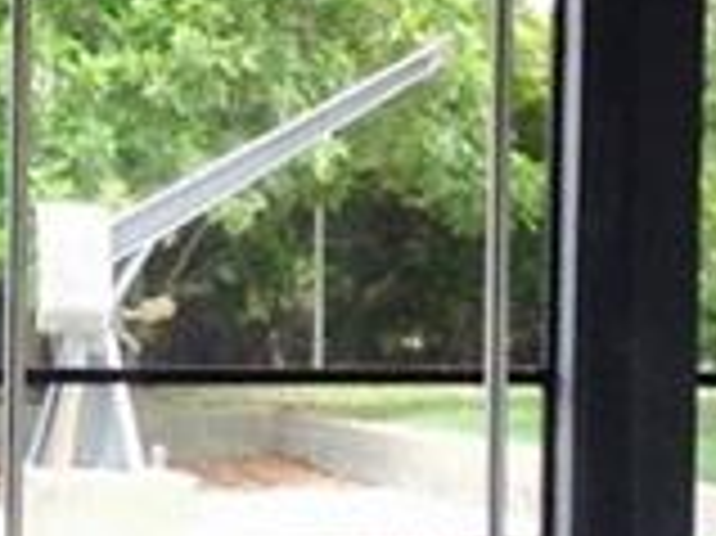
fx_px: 4382
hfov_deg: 9.3
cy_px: 293
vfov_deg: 7.0
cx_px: 27
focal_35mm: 212
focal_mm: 3.3
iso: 50
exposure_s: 1/120
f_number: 2.4
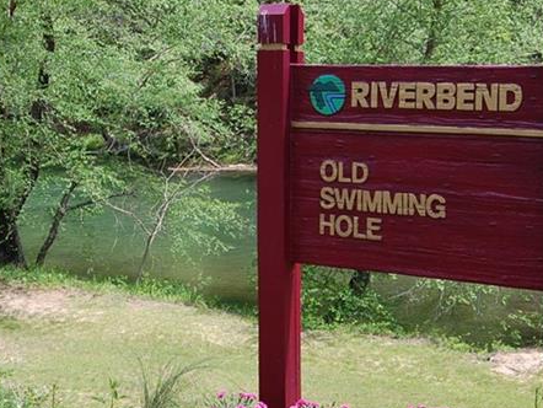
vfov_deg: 18.4
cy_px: 220
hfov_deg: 23.8
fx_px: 1256
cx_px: 64
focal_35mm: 80
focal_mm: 24
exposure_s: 1/200
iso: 200
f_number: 7.1
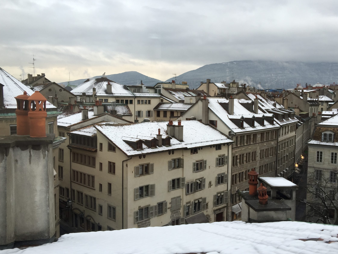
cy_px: 128
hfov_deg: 55.3
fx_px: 322
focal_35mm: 33
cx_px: 186
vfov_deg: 42.9
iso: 32
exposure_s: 1/108
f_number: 2.2
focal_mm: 4.15
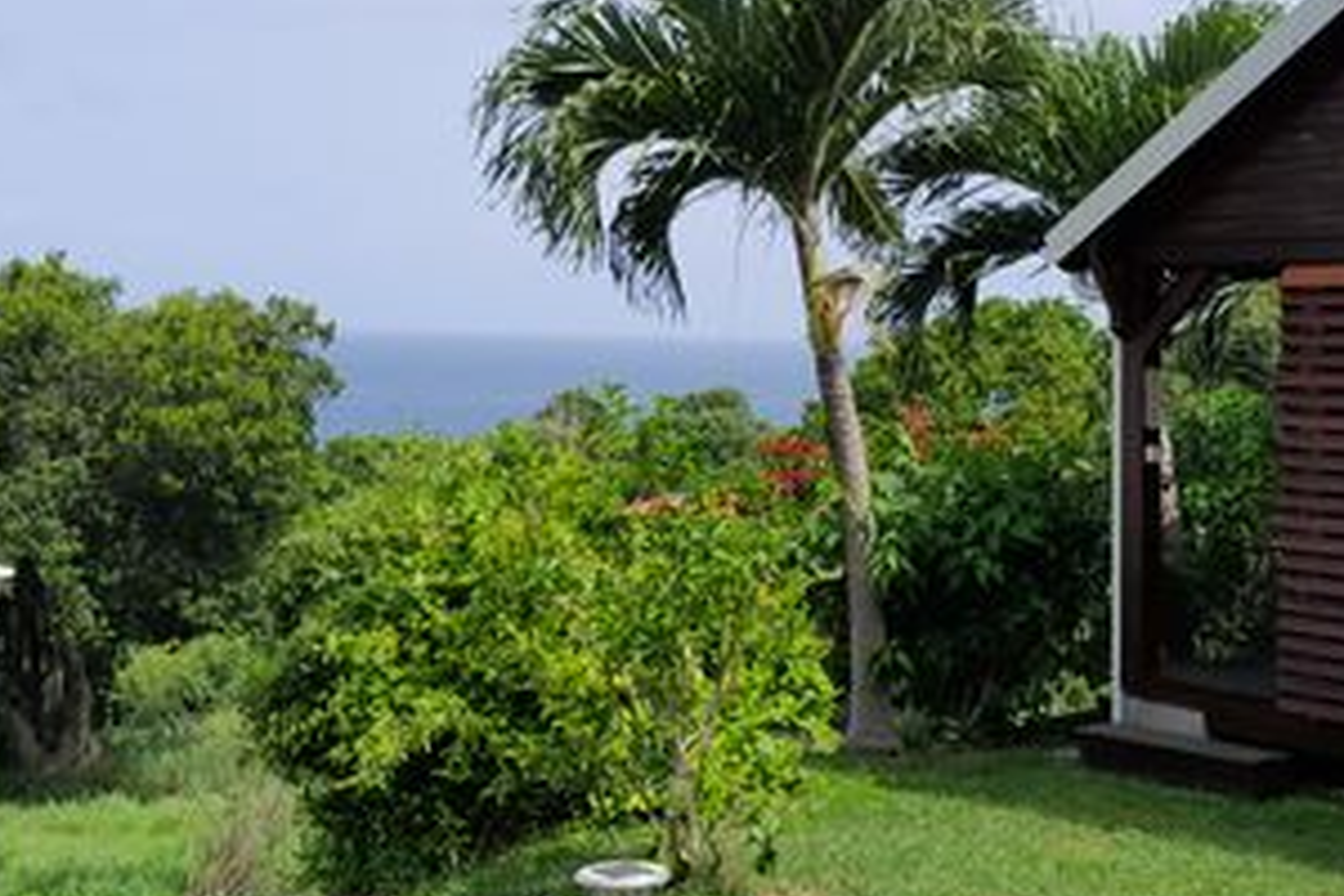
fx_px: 2016
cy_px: 251
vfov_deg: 24.8
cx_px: 668
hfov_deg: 36.9
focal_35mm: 54
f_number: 1.8
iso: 40
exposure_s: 1/1773
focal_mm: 4
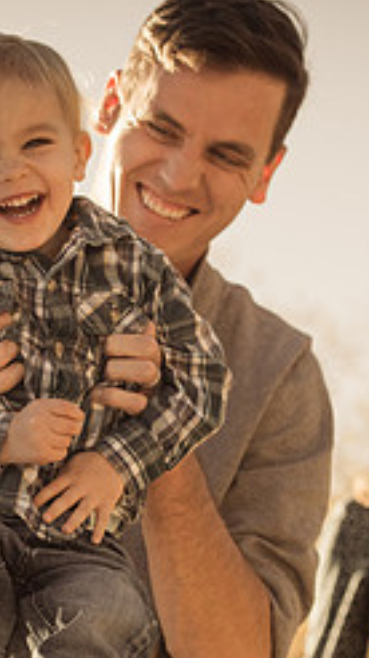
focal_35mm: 173
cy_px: 456
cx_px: 88
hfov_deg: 7.0
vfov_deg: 12.4
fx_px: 3015
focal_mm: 70
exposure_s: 1/4000
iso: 400
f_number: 5
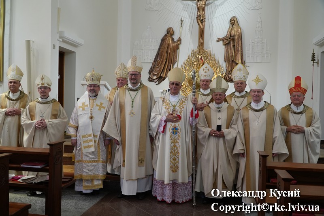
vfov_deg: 42.3
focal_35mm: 31
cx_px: 162
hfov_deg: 60.3
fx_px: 279
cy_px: 108
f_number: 4
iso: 1250
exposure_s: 1/160
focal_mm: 21
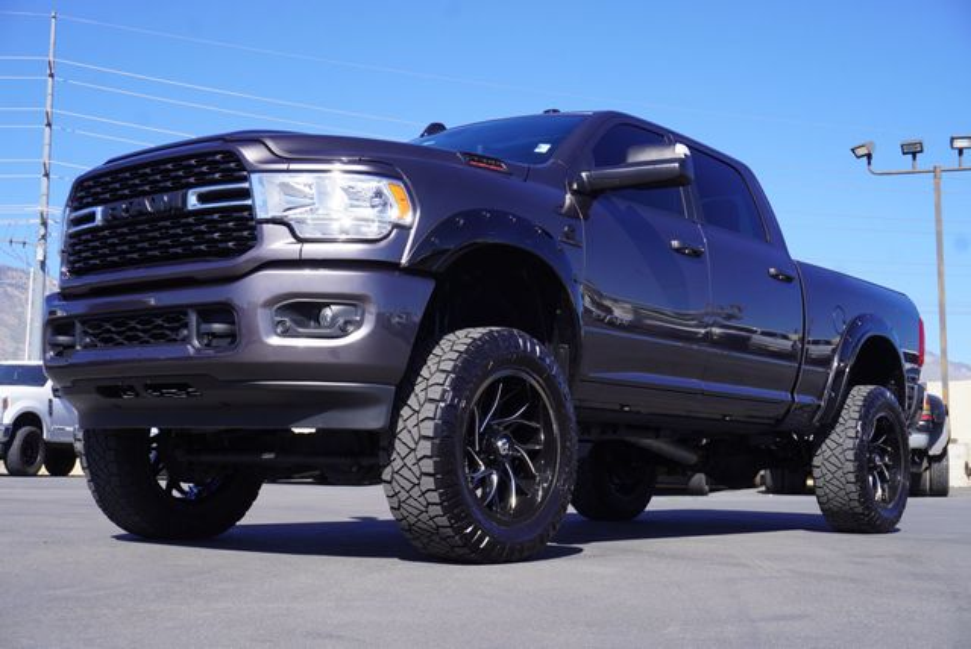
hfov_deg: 42.3
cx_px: 486
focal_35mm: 46
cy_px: 324
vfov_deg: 29.0
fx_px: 1255
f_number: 10
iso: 100
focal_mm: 31
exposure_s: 1/125
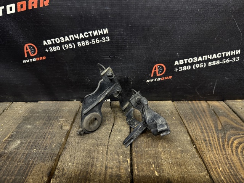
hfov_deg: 71.6
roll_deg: +1.5
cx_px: 122
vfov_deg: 56.8
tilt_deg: -24.3
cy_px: 92
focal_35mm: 24
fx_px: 169
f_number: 1.78
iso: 250
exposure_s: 1/50
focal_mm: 6.76
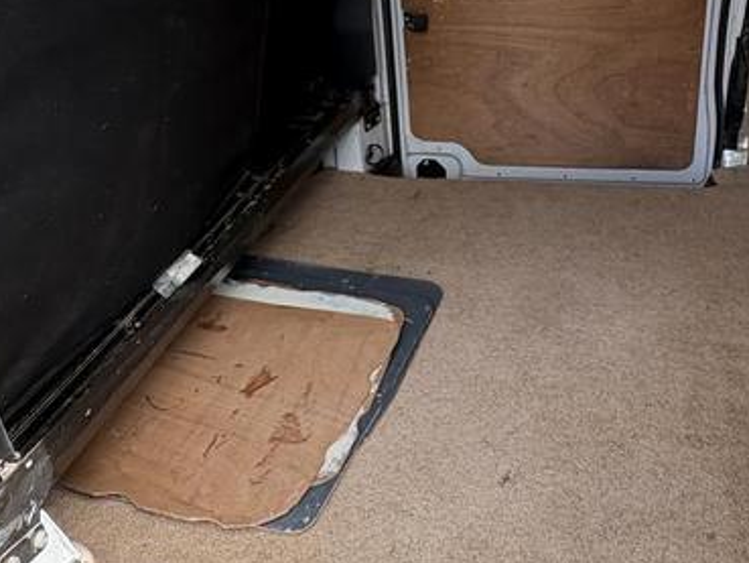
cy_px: 116
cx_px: 528
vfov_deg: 40.2
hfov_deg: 52.4
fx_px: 736
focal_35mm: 34
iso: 64
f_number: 2.2
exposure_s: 1/200
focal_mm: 2.22
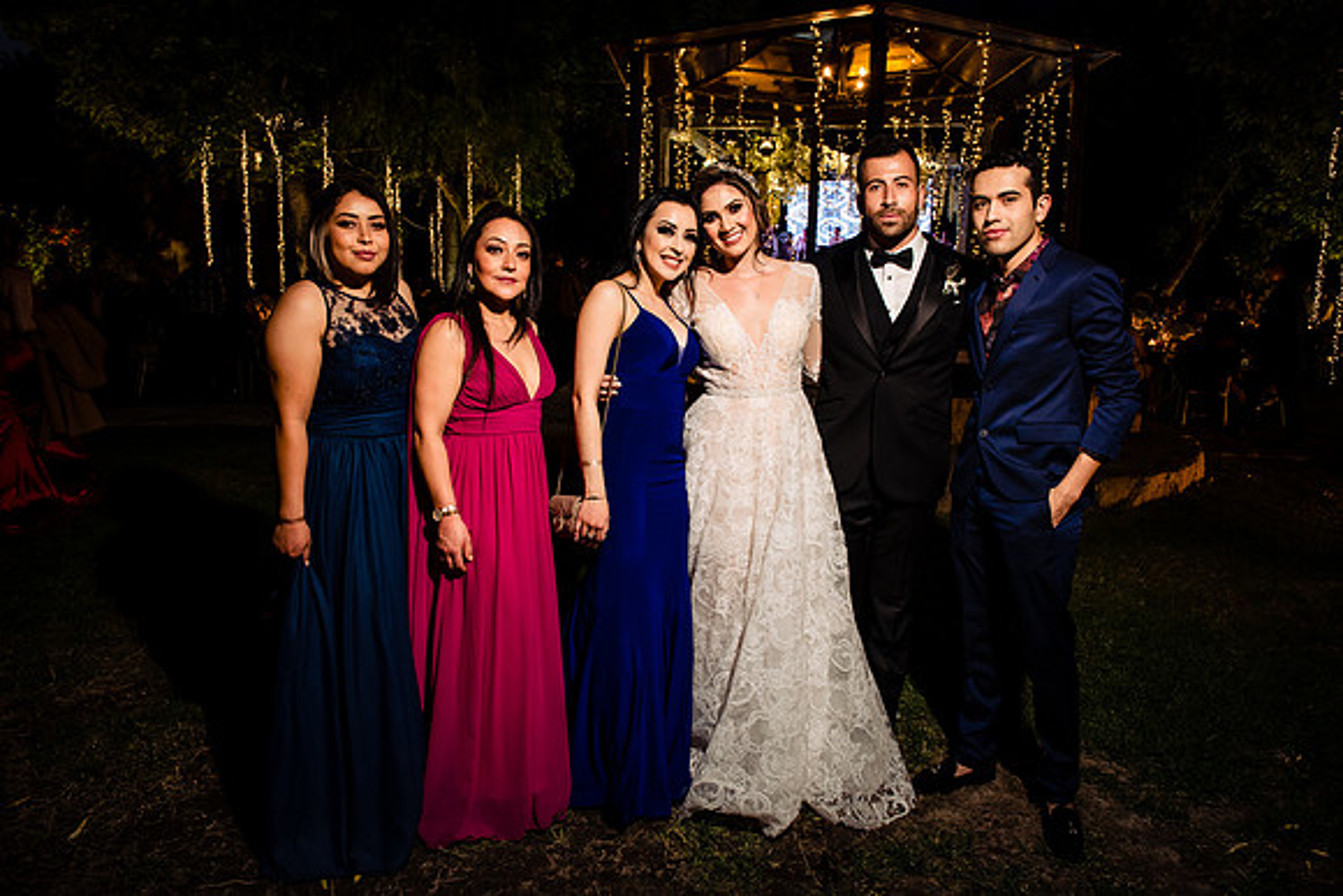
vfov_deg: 53.2
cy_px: 448
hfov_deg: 73.7
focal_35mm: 24
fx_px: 896
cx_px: 672
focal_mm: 24
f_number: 7.1
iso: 1600
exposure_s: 1/50
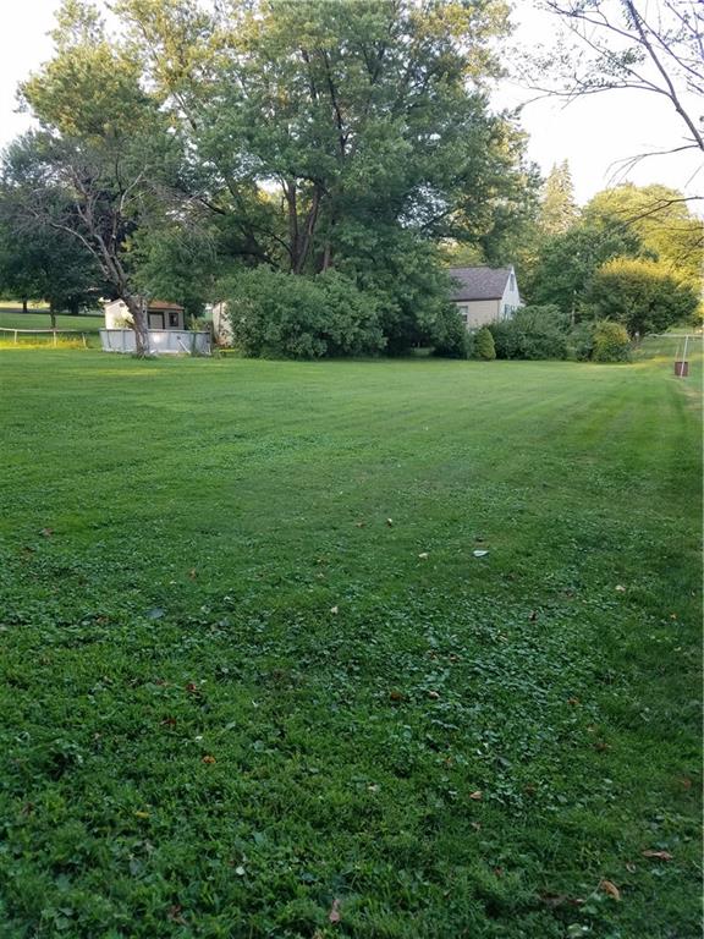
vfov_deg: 67.3
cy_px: 470
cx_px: 352
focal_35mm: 26
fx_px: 705
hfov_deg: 53.1
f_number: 1.7
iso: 50
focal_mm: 4.2
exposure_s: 1/191
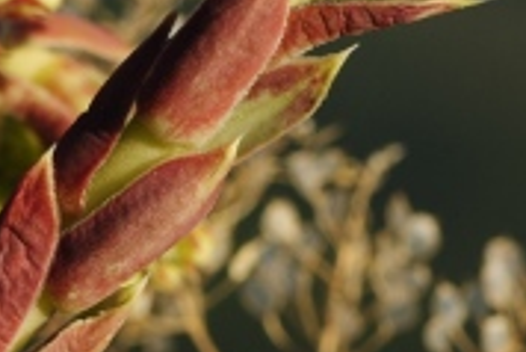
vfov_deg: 2.4
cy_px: 266
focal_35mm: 573
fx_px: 8382
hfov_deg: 3.6
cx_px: 272
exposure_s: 1/250
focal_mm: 85
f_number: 8
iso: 100
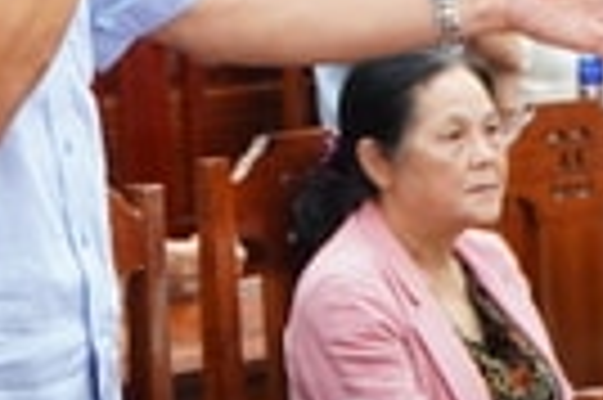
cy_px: -288
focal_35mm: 242
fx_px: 4049
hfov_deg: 8.5
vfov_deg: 5.6
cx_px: 130
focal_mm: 40
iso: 2000
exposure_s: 1/125
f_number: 4
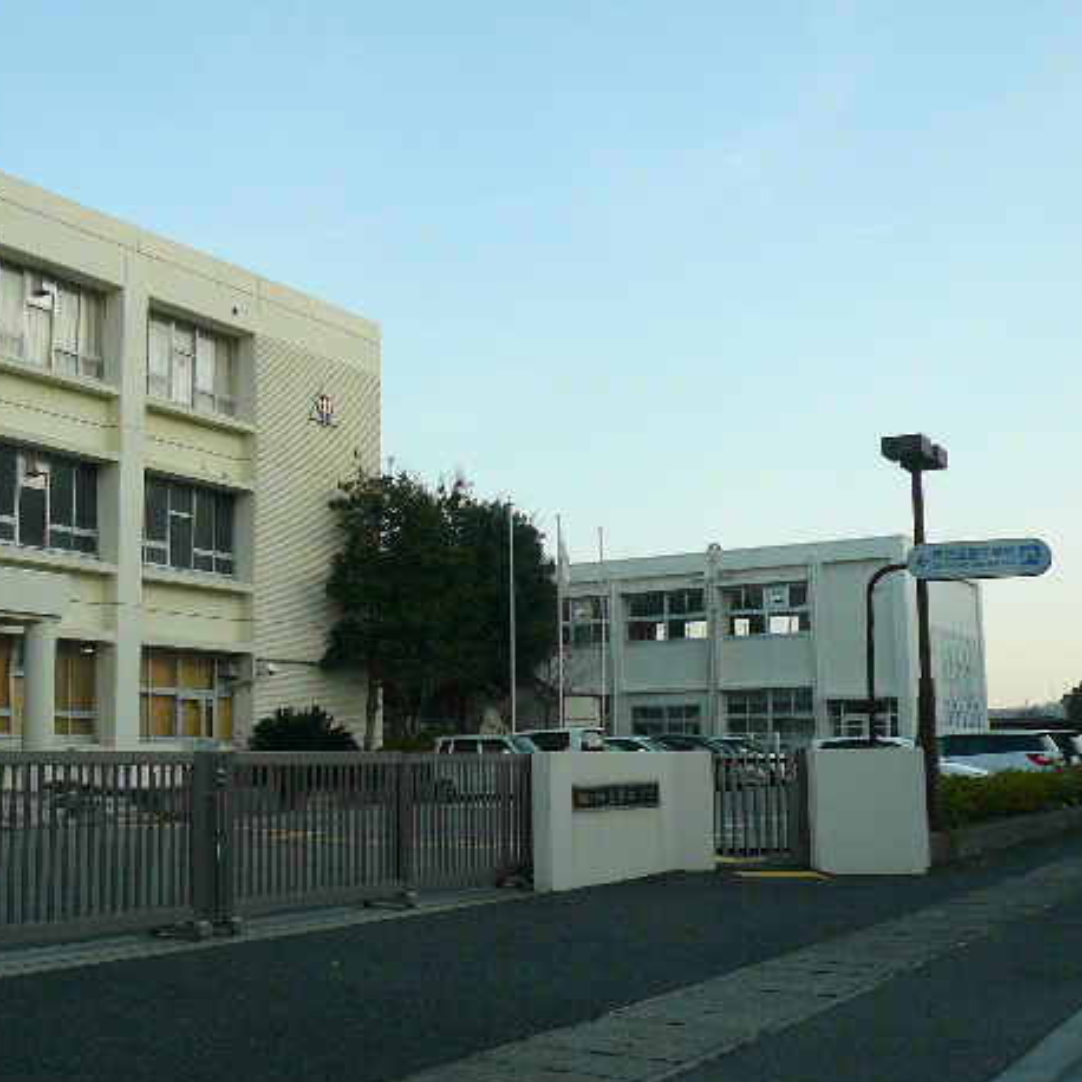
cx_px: 383
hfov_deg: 39.7
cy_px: 565
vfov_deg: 40.0
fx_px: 1485
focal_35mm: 42
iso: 100
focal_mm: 4.6
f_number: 2.8
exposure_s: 1/400
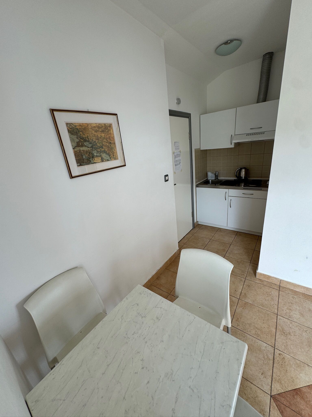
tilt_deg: -20.0
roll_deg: +6.0
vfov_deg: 102.1
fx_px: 168
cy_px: 208
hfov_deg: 85.7
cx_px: 156
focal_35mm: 14
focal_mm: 2.22
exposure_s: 1/99
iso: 50
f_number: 2.2
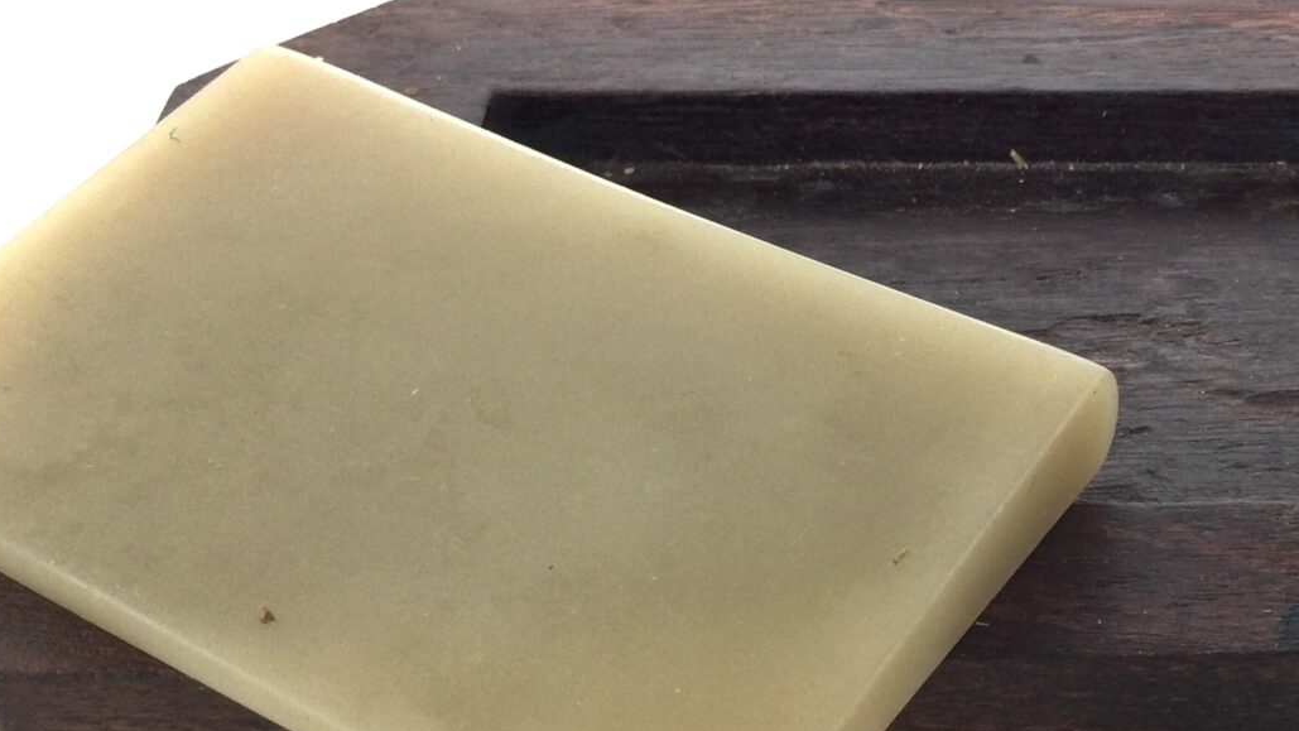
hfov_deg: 32.6
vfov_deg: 19.1
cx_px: 996
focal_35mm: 63
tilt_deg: -39.6
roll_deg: -0.8
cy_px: 300
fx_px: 2170
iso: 25
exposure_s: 1/100
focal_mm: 3.3
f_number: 2.4
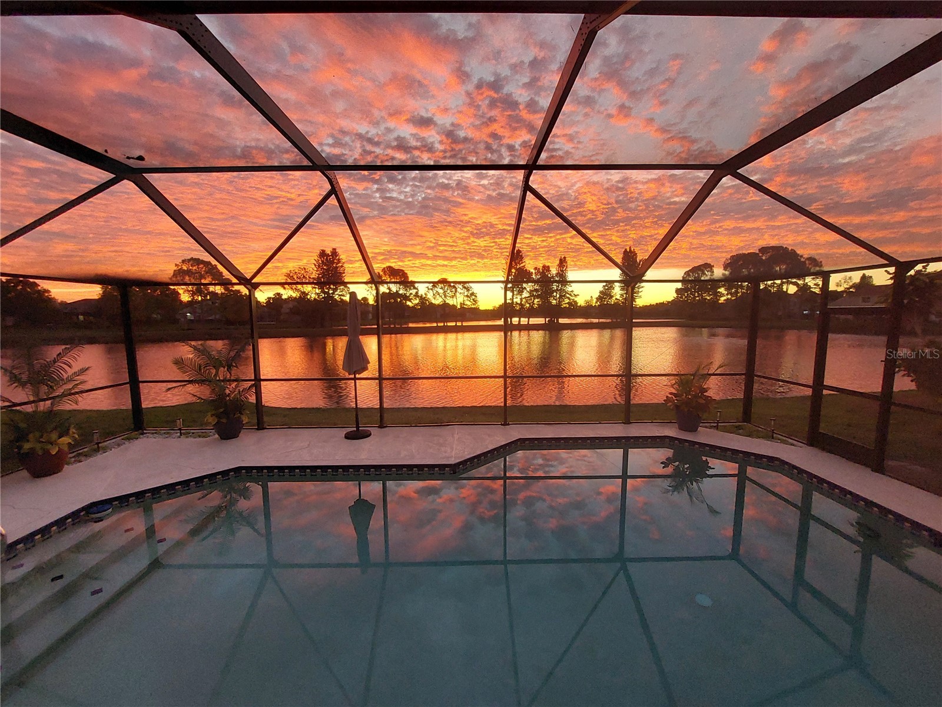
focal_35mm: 13
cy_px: 354
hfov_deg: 106.2
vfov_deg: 89.9
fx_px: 354
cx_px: 471
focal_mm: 1.74
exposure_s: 1/60
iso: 200
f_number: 2.2
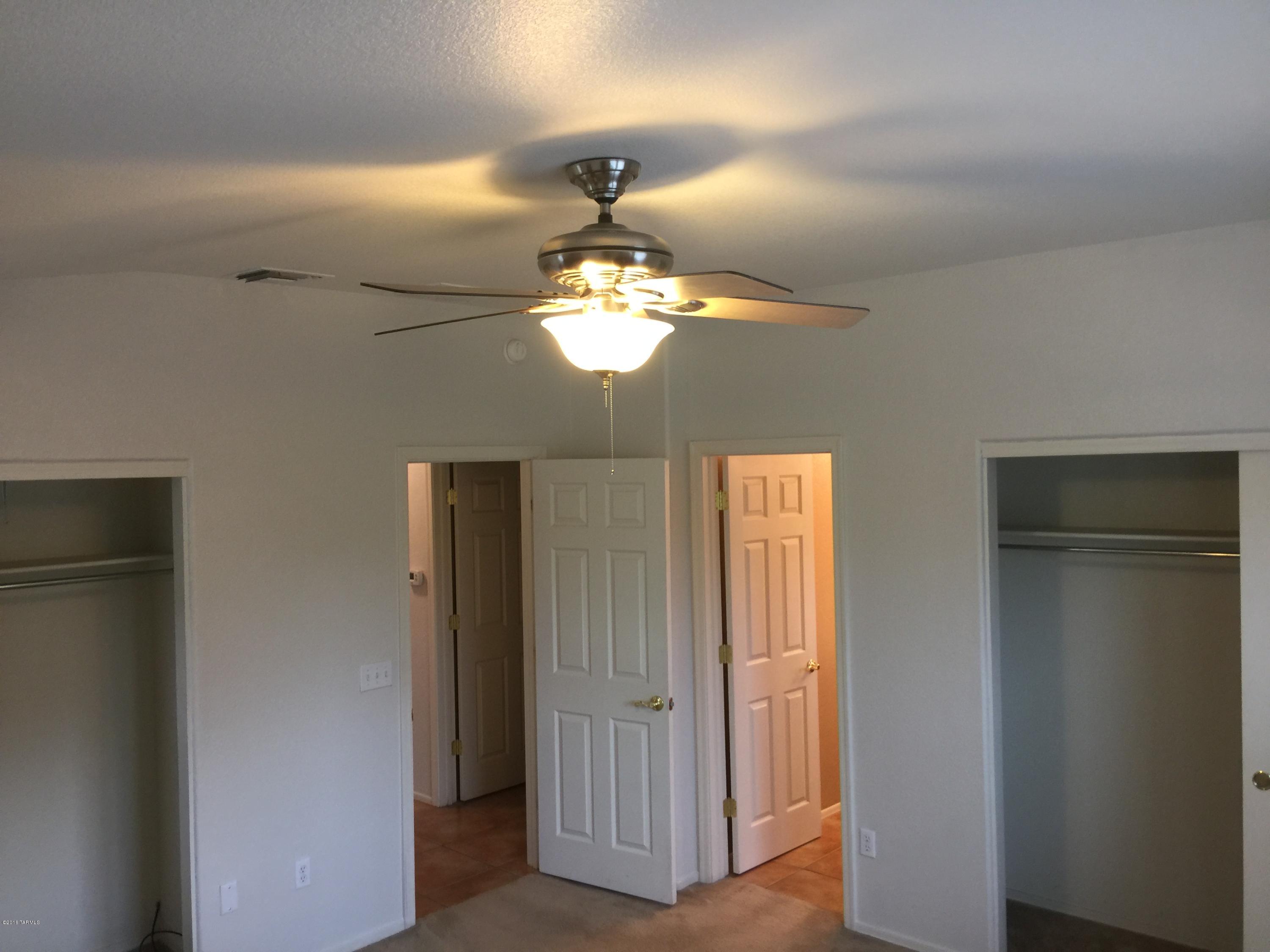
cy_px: 476
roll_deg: +0.6
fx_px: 1064
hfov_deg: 61.7
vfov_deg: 48.2
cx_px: 635
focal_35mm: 29
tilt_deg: -1.2
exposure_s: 1/15
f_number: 2.2
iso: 40
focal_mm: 4.15
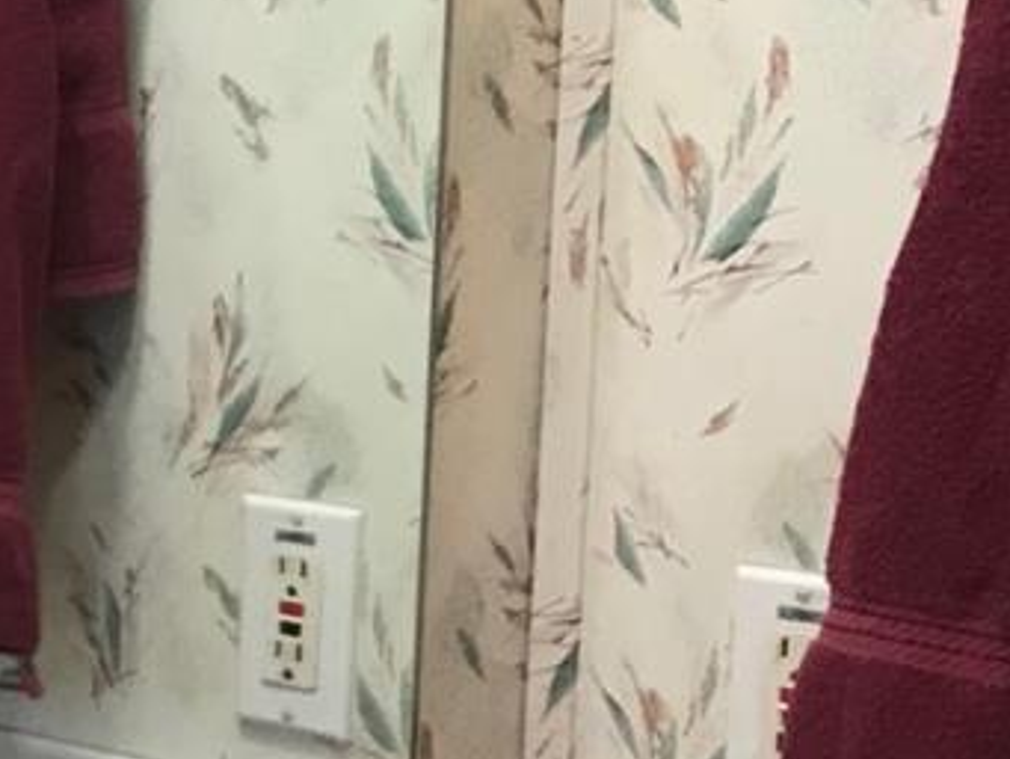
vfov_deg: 11.9
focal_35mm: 123
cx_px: -841
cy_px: 789
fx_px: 3590
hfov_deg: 14.1
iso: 32
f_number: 1.8
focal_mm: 3.99
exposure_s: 1/30
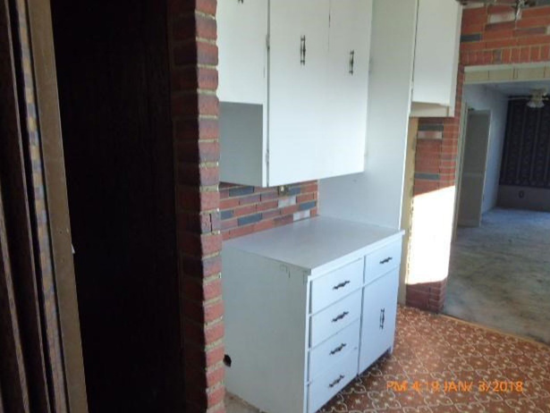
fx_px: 413
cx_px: 272
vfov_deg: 53.1
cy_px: 214
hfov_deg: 67.3
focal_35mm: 26
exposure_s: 1/50
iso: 400
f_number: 3.3
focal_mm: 4.3
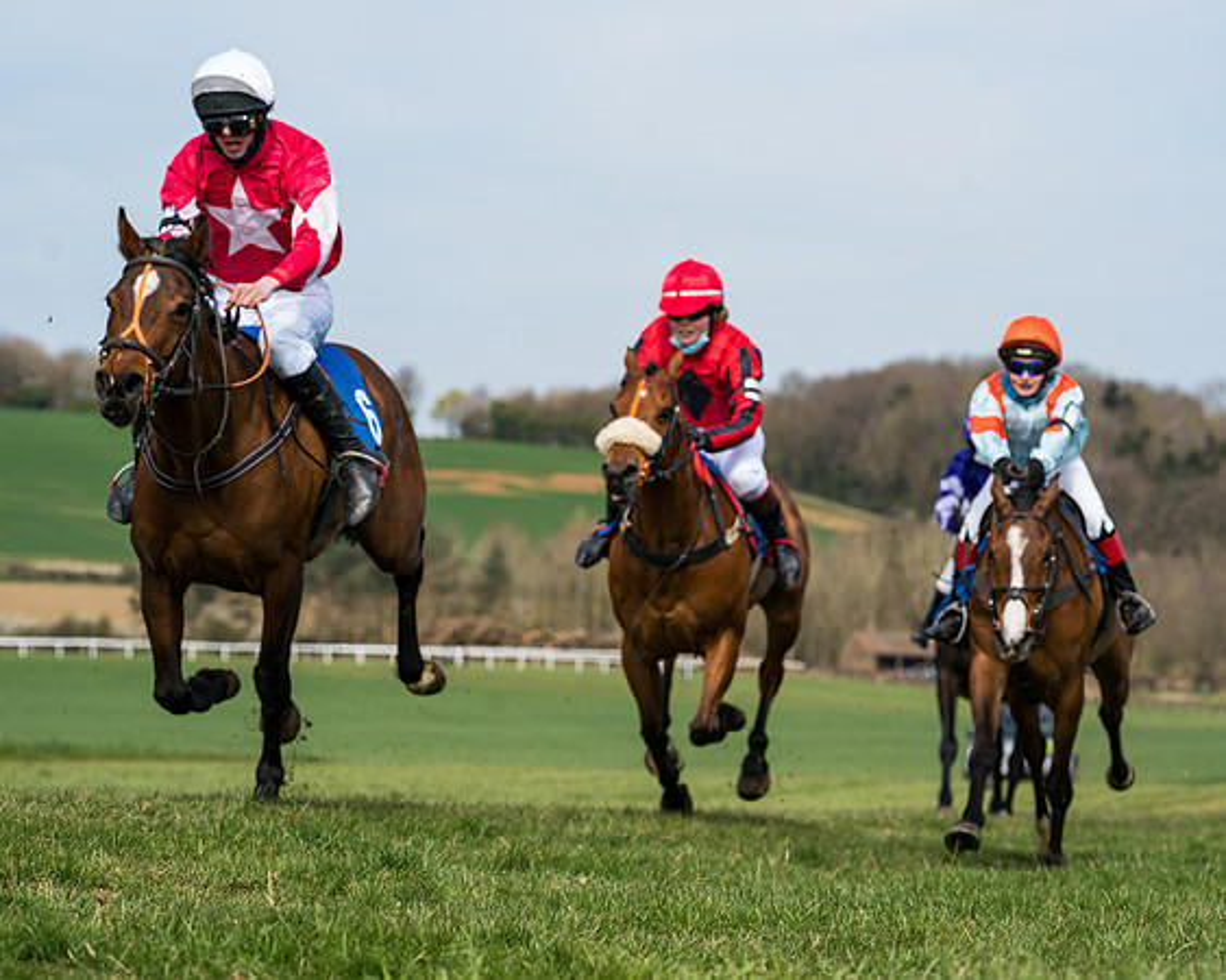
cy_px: 490
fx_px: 5515
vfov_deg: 10.2
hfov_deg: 12.7
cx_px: 717
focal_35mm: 152
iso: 400
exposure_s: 1/1000
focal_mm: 135
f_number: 6.3
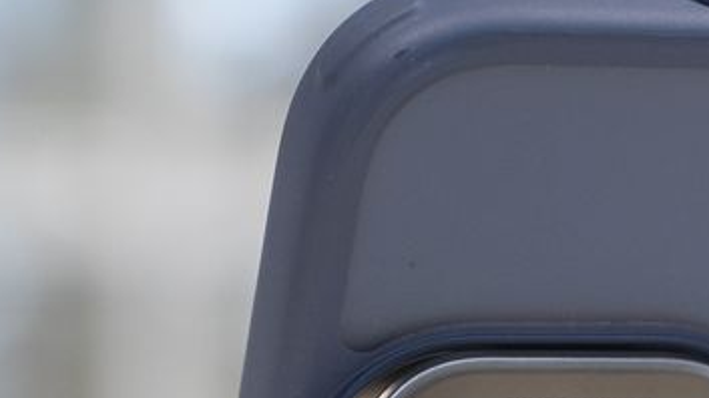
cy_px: 352
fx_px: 5561
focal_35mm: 296
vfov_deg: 4.1
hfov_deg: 7.2
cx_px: 937
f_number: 4.5
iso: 400
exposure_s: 1/60
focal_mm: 70
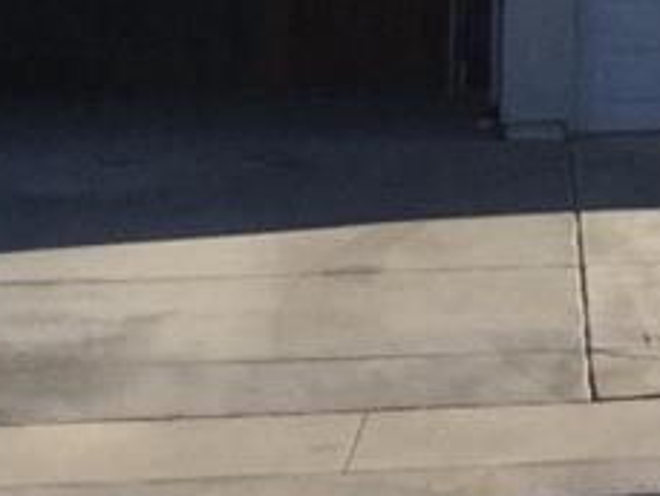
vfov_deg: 7.1
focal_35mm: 203
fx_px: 3872
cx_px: 1804
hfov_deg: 8.5
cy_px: -395
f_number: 2.4
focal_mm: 3.3
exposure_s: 1/1481
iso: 25
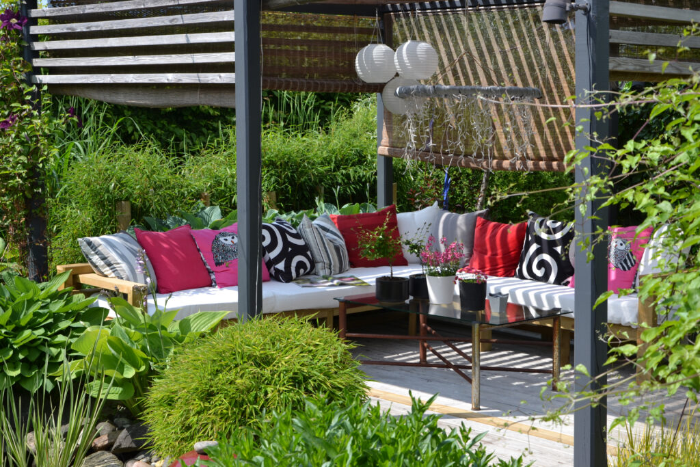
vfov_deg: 22.6
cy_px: 234
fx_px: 1167
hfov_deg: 33.4
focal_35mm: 60
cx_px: 350
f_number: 7.1
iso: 100
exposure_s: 1/200
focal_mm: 40
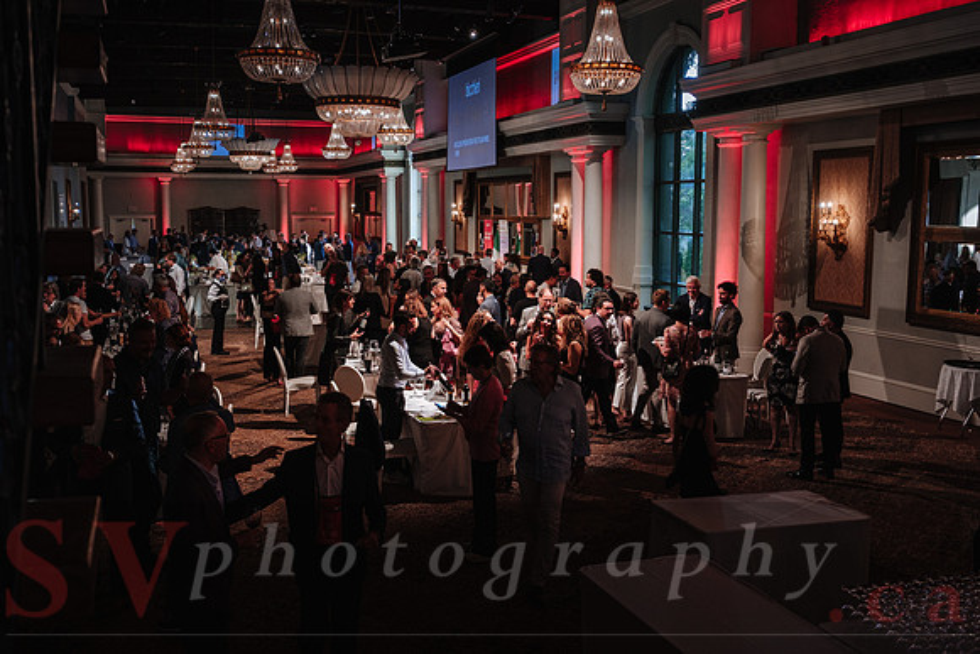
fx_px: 1075
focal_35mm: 39
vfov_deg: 33.8
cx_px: 465
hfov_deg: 49.0
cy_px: 352
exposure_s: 1/60
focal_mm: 24
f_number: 5
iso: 800
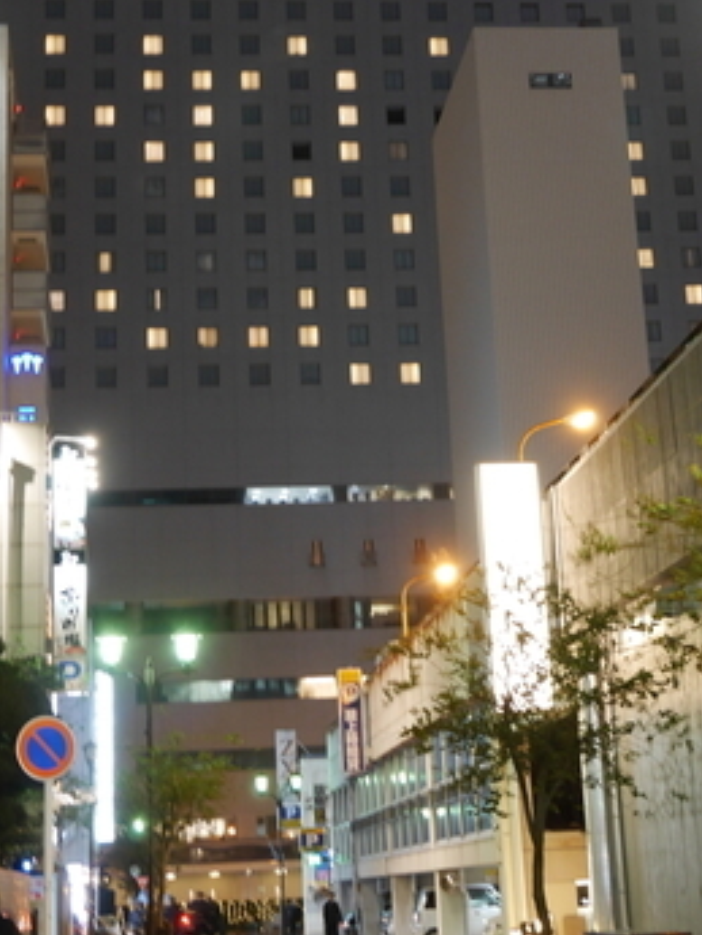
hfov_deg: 20.2
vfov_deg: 26.5
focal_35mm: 73
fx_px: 1973
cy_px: 290
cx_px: 370
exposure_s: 1/4
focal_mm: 21
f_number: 4.7
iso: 800
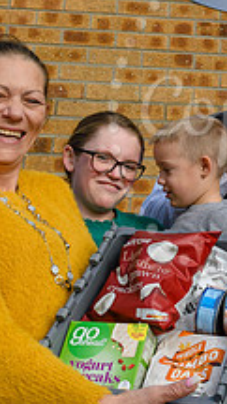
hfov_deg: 16.0
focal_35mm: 72
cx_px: 287
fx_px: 770
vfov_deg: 29.0
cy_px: 116
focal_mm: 17
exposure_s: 1/200
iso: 100
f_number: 8
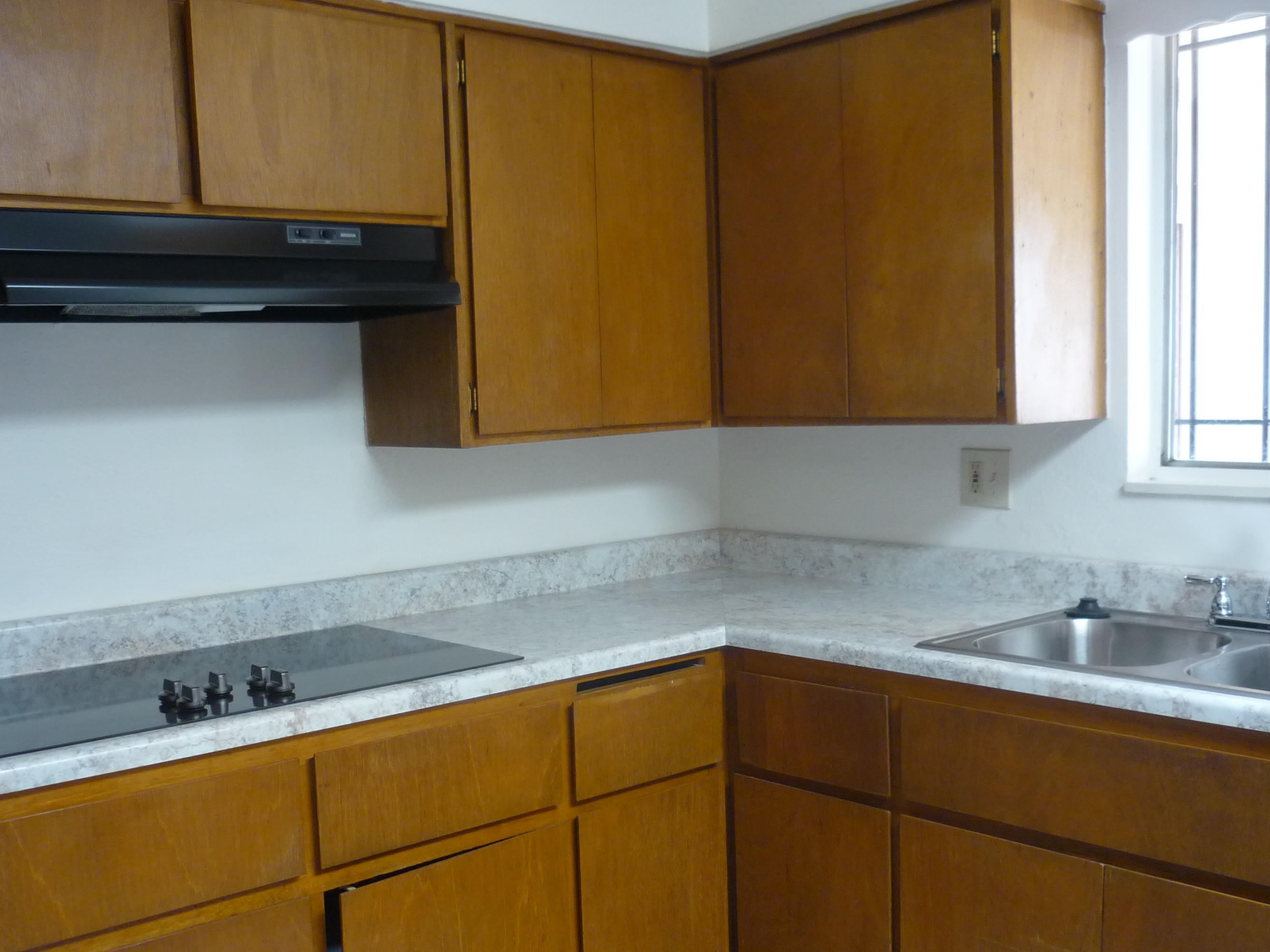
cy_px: 509
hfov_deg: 50.1
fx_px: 1357
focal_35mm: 37
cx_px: 655
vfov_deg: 38.6
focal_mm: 5.5
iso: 200
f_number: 2.8
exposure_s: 1/30
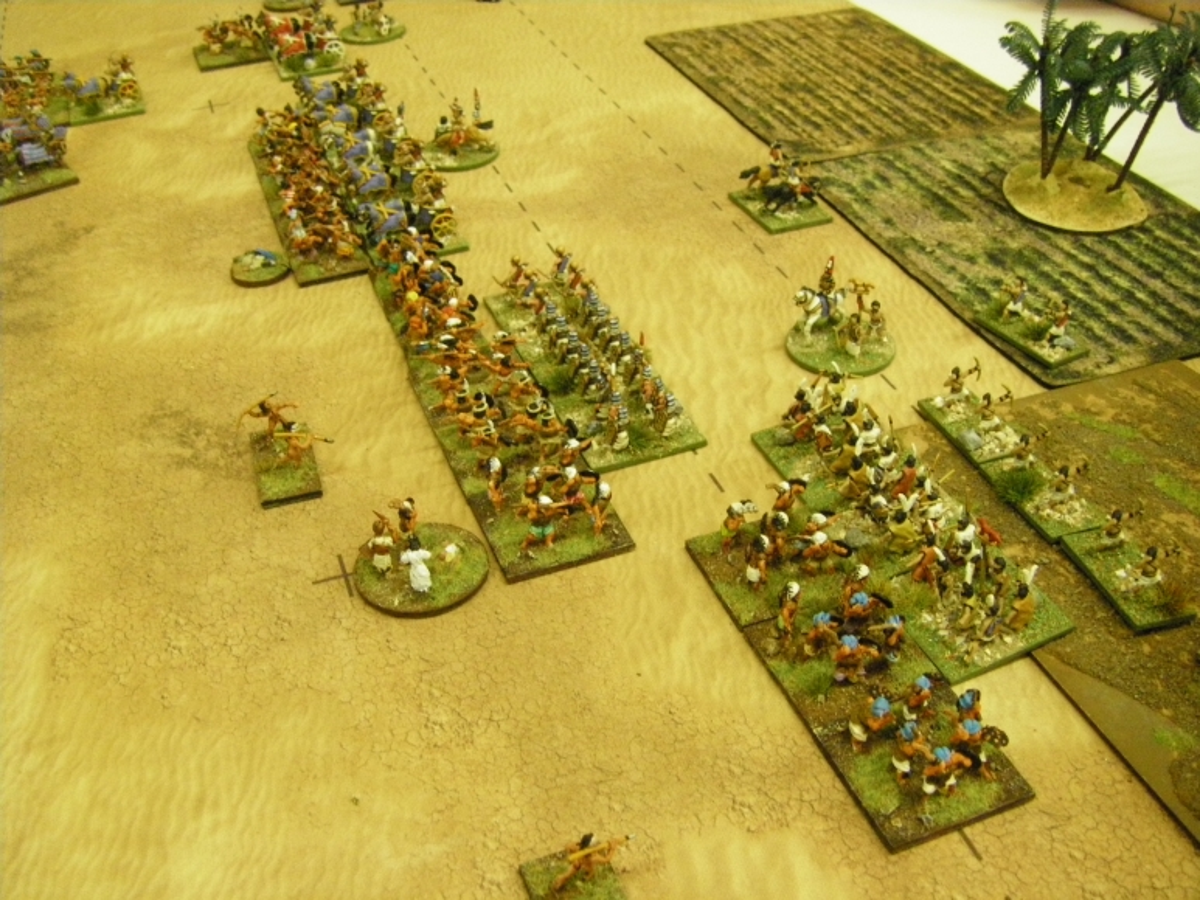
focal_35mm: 38
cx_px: 600
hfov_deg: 49.0
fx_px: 1318
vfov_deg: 37.7
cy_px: 450
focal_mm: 6.3
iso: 640
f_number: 3.5
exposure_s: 1/50
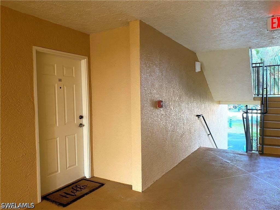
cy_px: 105
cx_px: 140
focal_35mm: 26
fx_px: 210
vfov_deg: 53.1
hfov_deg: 67.3
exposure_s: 1/60
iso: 250
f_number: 1.8
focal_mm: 4.25
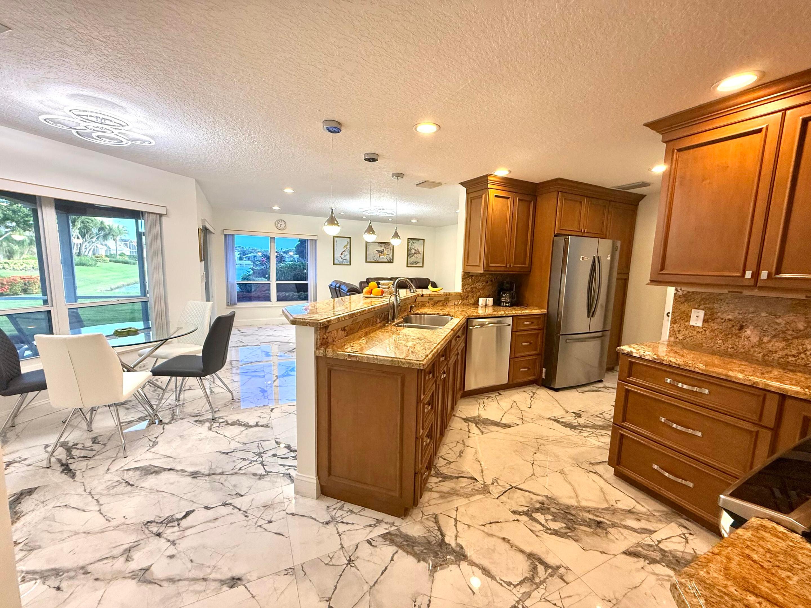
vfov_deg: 85.7
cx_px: 406
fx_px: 328
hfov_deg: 102.1
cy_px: 304
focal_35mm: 14
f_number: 2.2
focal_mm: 2.22
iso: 250
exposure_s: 1/120
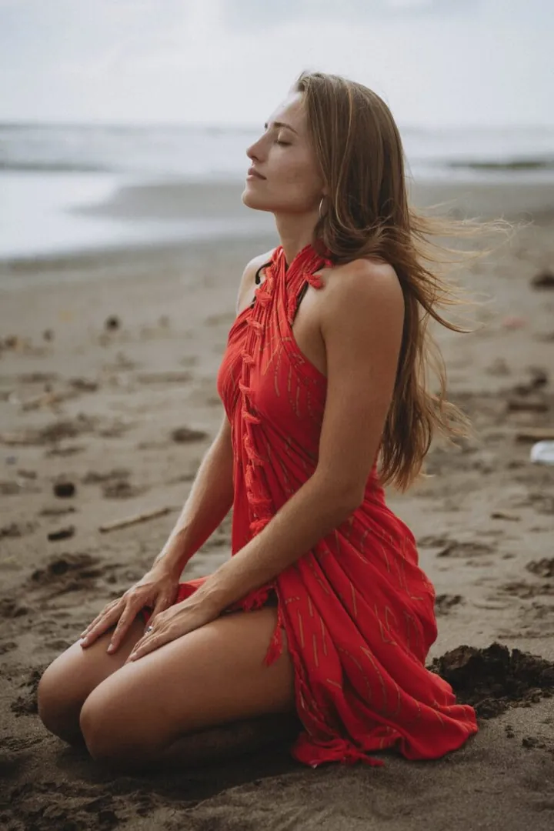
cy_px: 416
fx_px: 1731
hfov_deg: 18.2
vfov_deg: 27.0
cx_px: 277
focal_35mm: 75
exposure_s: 1/4000
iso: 320
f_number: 2.8
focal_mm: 75
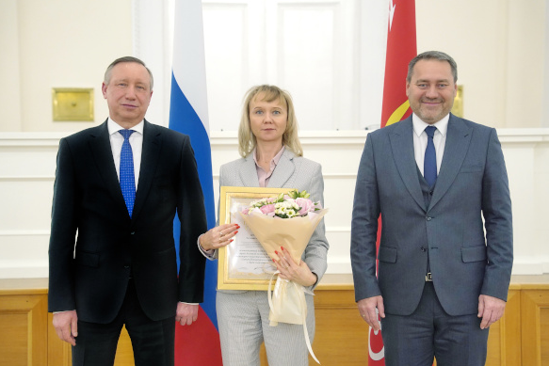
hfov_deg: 28.1
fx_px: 1098
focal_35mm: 72
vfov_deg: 18.9
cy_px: 182
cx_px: 270
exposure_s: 1/160
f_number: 4
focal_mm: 70
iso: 4000
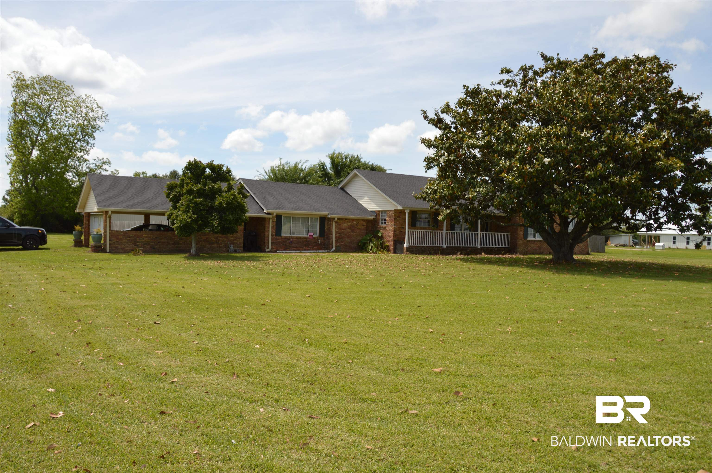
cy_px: 236
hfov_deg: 67.4
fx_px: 533
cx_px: 356
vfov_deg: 47.8
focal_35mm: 27
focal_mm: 18
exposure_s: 1/200
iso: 100
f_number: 9
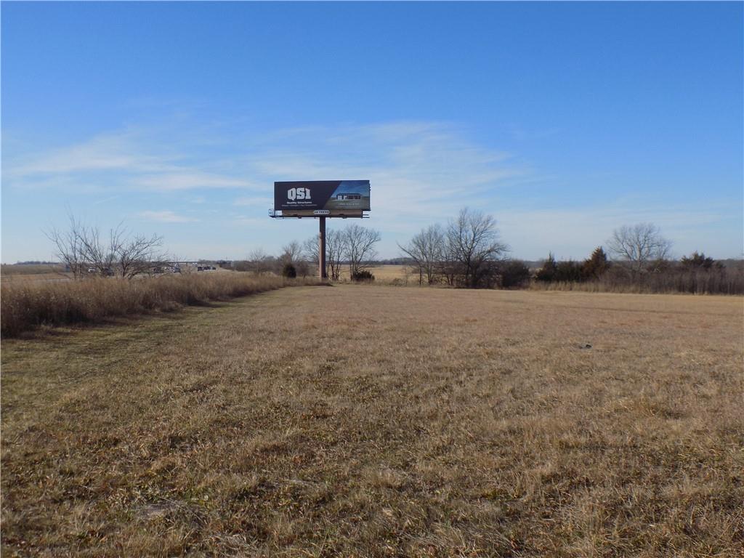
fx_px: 795
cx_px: 372
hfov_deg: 50.1
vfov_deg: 38.7
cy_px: 279
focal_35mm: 37
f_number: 3.5
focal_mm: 6.6
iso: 80
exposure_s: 1/1000
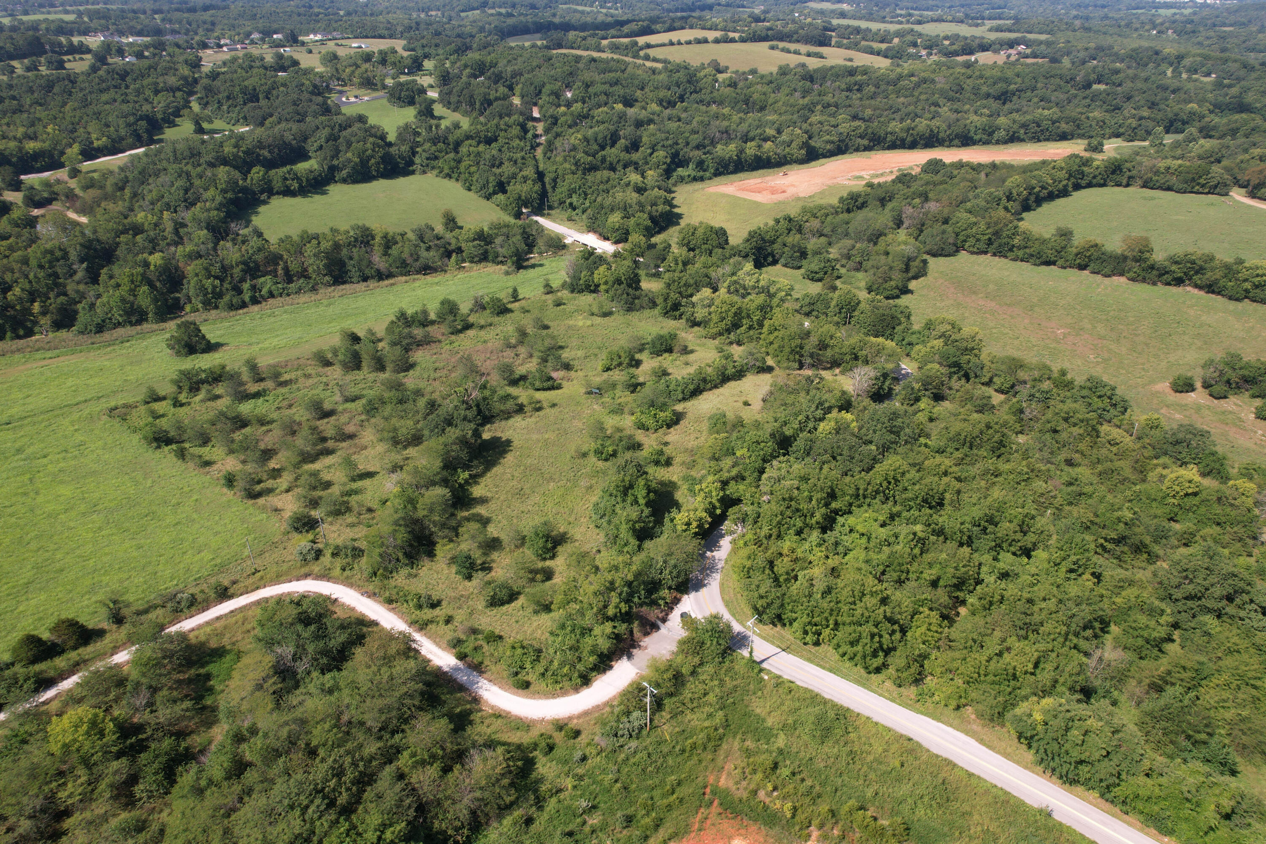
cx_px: 633
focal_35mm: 22
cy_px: 422
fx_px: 774
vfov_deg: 57.2
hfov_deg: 78.6
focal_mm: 8.38
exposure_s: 1/320
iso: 100
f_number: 2.8
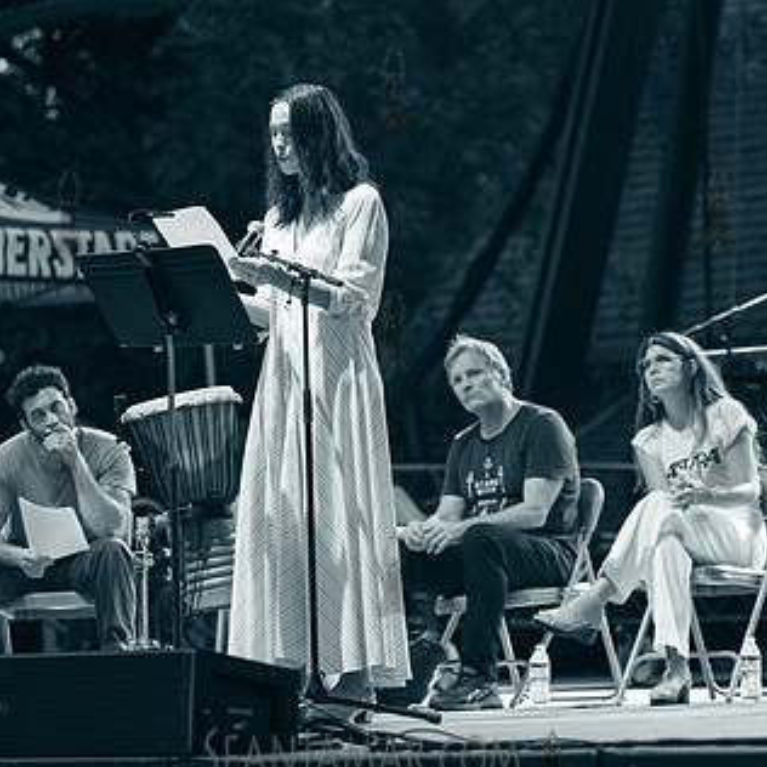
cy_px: 329
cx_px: 365
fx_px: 5064
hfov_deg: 8.7
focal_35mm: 202
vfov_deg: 8.7
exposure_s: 1/320
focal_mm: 125
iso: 1600
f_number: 2.8
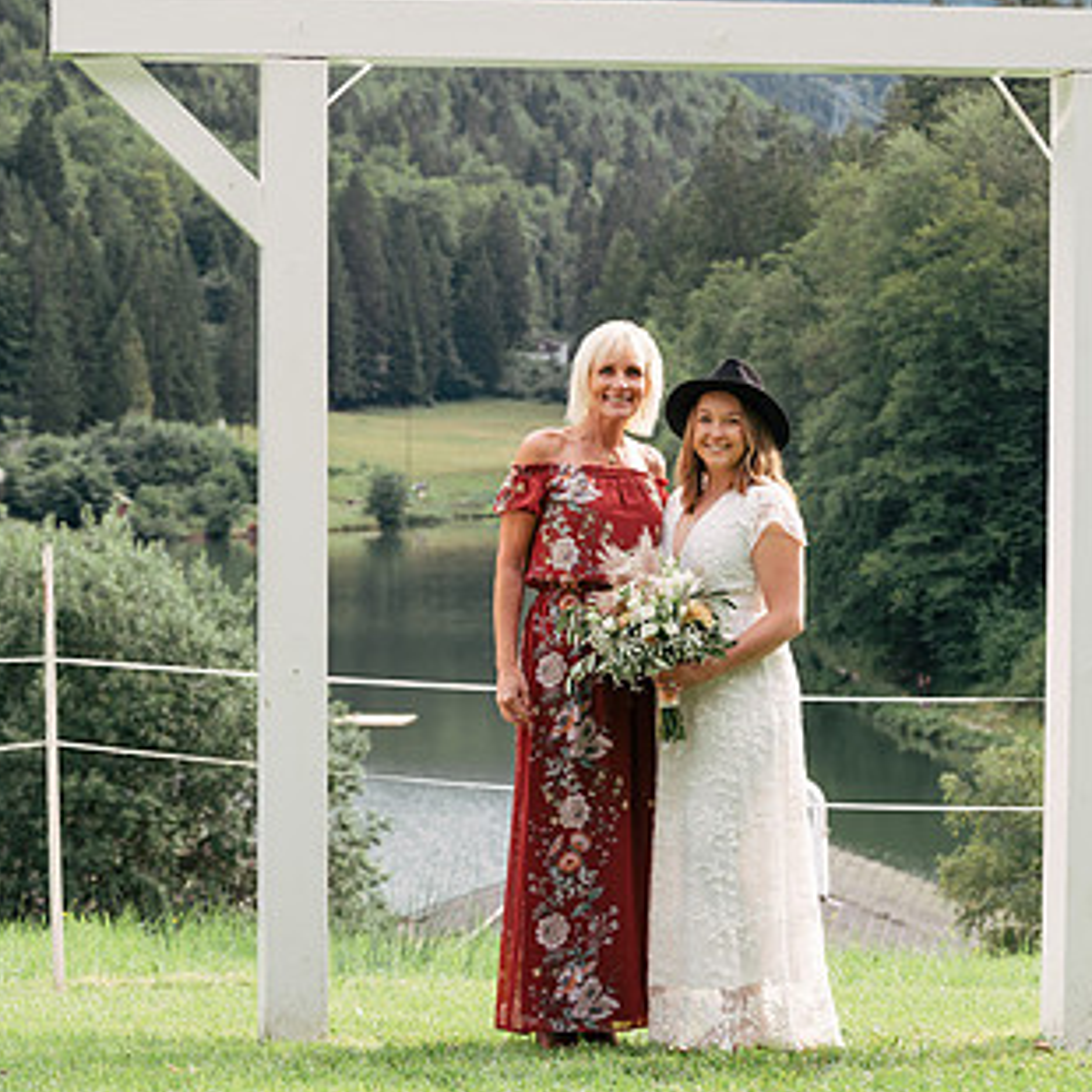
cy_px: 476
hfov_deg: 13.7
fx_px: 4533
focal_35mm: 127
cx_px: 796
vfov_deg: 13.7
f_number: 6.3
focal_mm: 80
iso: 500
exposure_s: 1/250
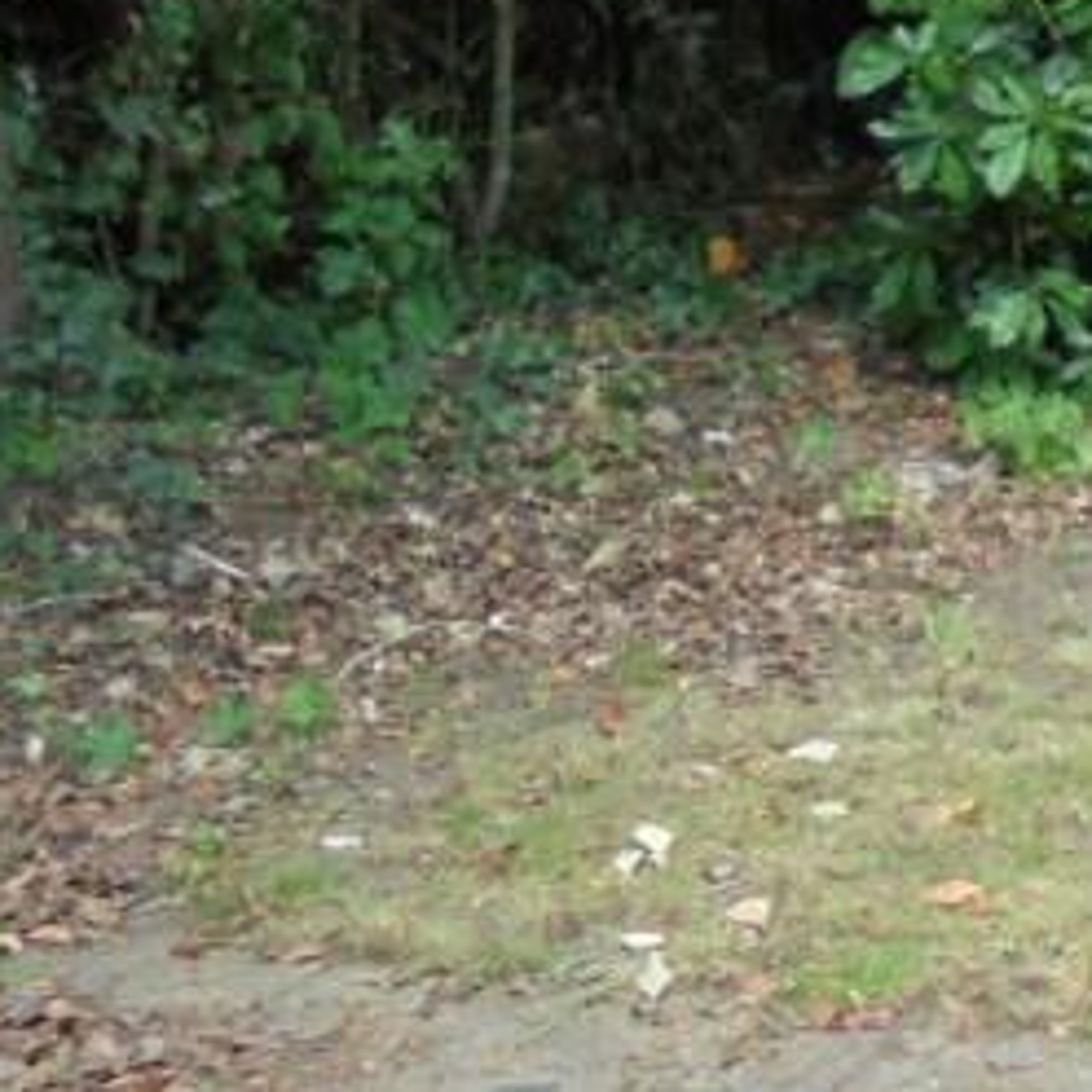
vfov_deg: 17.9
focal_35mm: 95
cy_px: 4
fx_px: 3391
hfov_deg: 15.2
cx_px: 2100
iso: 100
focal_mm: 4.6
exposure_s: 1/250
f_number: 3.5
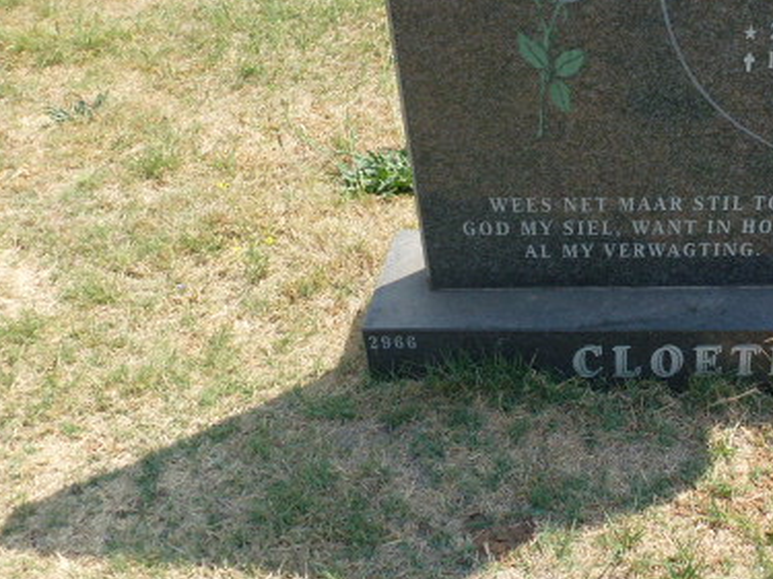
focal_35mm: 41
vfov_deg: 34.3
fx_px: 915
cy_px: 134
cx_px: 631
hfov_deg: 43.4
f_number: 4
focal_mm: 4.3
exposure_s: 1/400
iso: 100
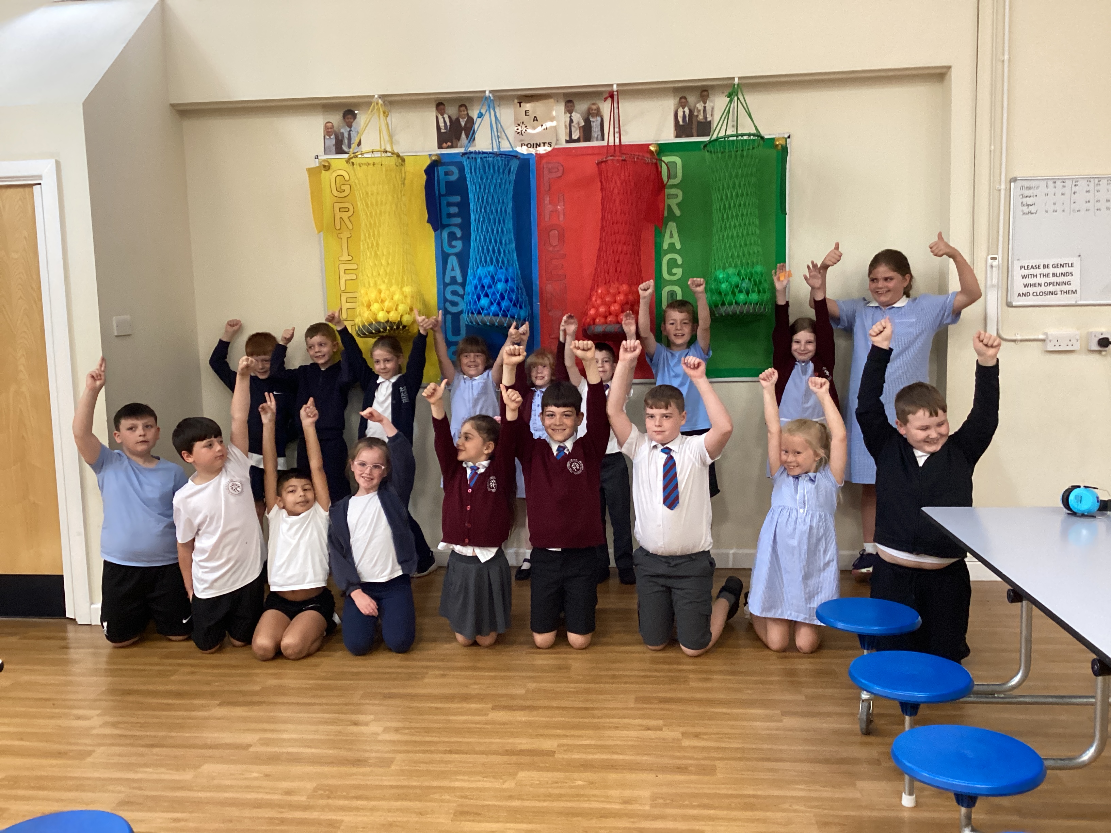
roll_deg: +0.7
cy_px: 416
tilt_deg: -7.8
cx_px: 556
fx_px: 995
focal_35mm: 31
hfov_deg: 58.4
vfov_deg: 45.4
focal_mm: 3.3
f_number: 2.4
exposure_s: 1/50
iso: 320
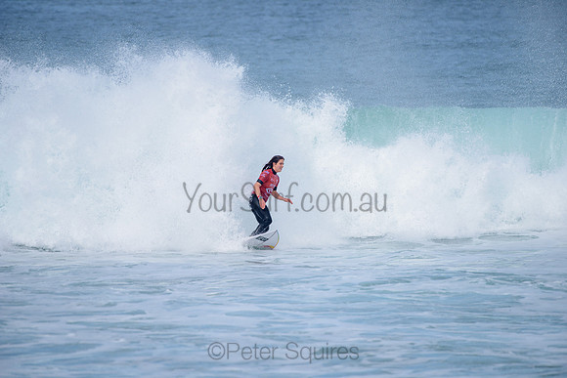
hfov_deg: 4.1
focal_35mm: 500
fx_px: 7876
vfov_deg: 2.8
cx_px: 284
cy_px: 189
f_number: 6.3
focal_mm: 500
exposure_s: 1/2500
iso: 250
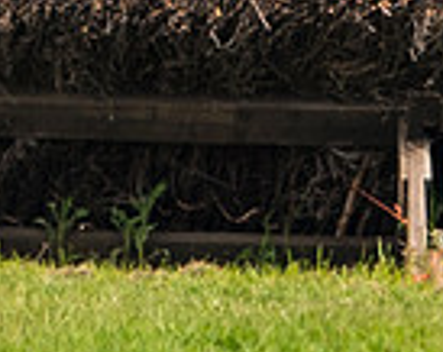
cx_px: 650
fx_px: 33192
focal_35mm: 2537
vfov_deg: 0.6
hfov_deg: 0.8
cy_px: -214
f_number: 4
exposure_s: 1/2500
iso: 400
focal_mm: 200
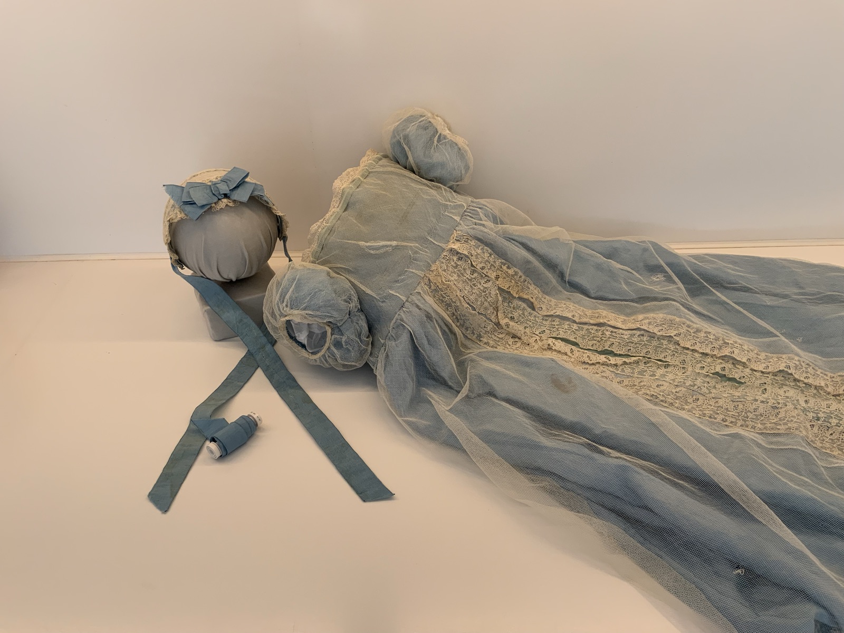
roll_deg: +0.9
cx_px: 422
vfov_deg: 48.2
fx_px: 707
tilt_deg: -36.7
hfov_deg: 61.7
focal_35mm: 29
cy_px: 316
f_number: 1.8
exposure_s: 1/122
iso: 40
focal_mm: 3
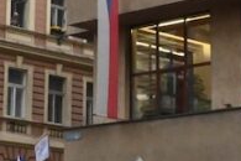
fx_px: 991
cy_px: -15
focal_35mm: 148
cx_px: 109
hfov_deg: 13.9
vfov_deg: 9.2
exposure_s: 1/200
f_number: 22
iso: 8000
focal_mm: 16
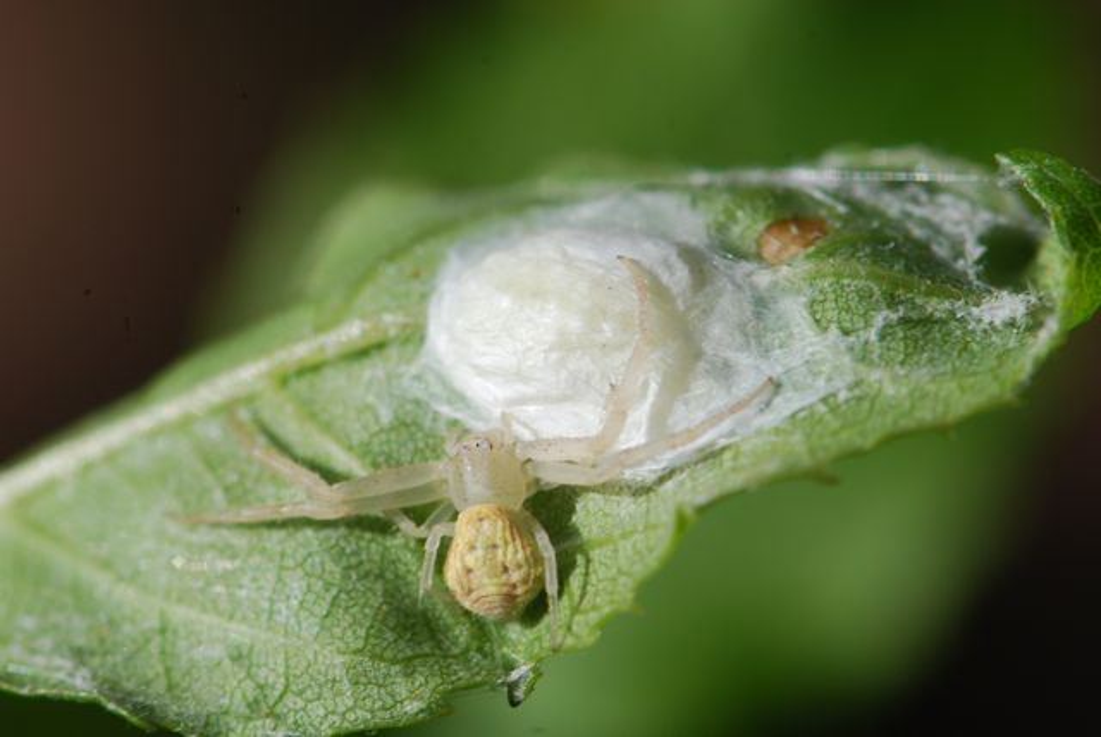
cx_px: 550
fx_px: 4821
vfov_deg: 8.7
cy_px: 368
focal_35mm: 158
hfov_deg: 13.0
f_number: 8
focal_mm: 105
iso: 140
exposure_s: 1/125
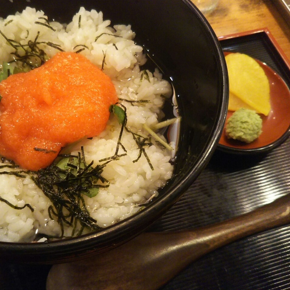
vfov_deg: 46.0
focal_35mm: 36
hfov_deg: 45.5
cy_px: 143
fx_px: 341
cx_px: 102
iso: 200
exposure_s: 1/33
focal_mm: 4
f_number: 2.2
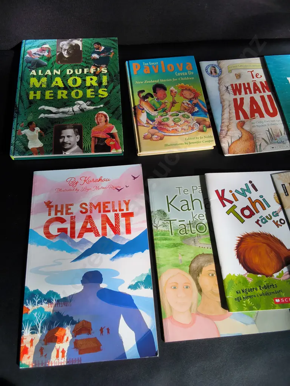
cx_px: 145
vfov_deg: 65.3
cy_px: 193
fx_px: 302
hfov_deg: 51.4
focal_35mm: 27
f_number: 2
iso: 32
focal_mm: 2.87
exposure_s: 1/2027
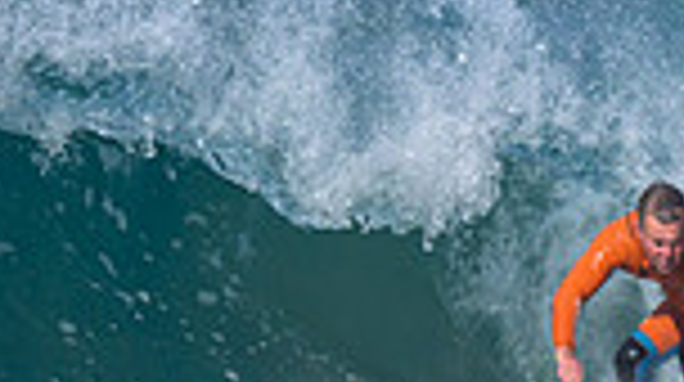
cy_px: 301
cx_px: 397
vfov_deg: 0.3
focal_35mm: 4407
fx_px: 79817
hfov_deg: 0.5
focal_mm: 800
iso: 250
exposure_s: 1/2000
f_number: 6.3
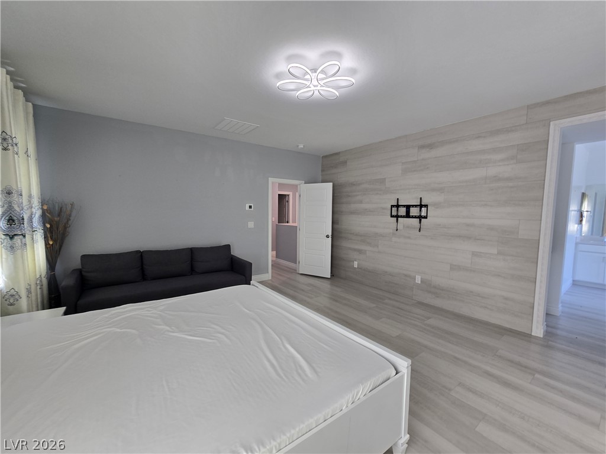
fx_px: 228
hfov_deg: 106.2
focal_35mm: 13
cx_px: 303
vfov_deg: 89.9
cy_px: 227
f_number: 2.2
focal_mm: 2.2
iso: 64
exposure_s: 1/60
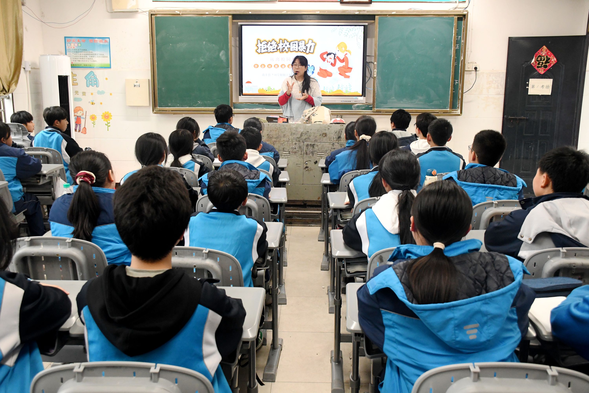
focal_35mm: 36
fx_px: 589
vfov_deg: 36.9
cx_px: 294
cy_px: 196
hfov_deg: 53.1
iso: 2500
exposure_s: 1/125
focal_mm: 24
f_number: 6.3
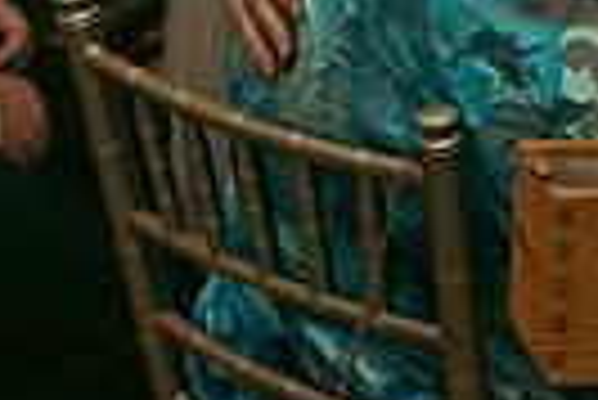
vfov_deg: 7.1
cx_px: 791
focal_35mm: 192
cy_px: -142
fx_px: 3193
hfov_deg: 10.5
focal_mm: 44
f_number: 3.5
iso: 2500
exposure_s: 1/160
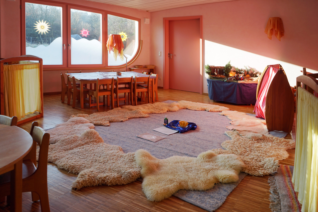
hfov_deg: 65.5
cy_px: 106
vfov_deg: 46.4
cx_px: 159
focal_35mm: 28
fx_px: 247
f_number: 4.5
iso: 100
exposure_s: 1/60
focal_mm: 28
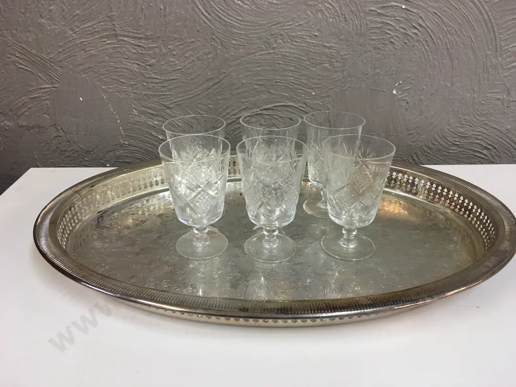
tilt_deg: -24.9
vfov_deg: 48.2
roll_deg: -0.3
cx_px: 258
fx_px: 432
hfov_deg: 61.7
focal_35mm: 29
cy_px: 194
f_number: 2.2
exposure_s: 1/33
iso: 64
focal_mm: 4.15
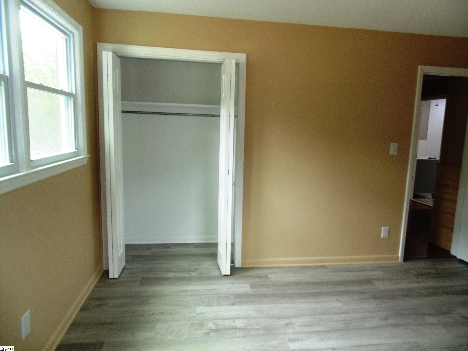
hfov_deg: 76.4
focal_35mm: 22
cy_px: 176
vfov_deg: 61.1
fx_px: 297
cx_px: 234
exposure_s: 1/30
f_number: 3.1
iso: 100
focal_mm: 4
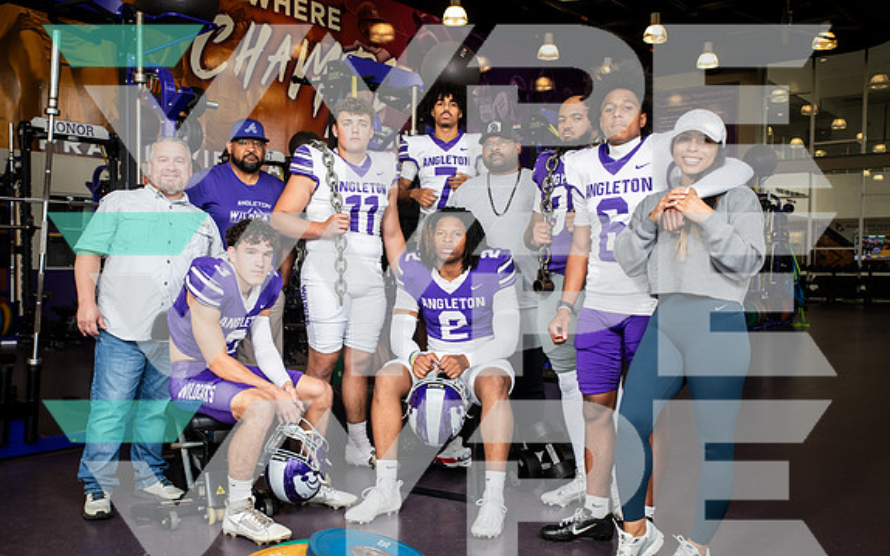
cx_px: 442
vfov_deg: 36.3
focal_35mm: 35
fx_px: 849
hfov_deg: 55.3
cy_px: 295
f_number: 7.1
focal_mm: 34
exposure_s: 1/250
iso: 800
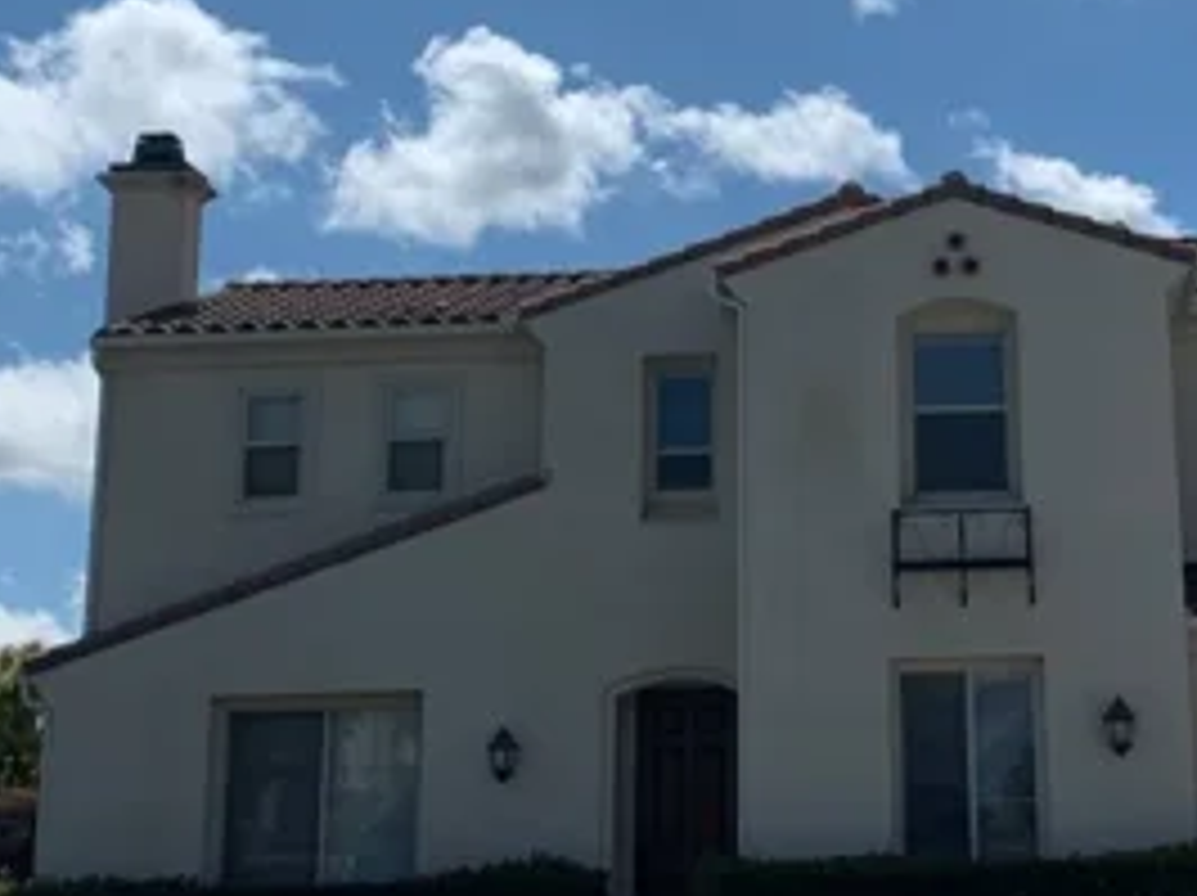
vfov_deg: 19.9
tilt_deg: +15.9
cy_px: 153
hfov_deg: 26.3
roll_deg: +1.1
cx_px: 907
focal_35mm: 73
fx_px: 2522
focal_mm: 4.25
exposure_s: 1/6452
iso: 25
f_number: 1.8
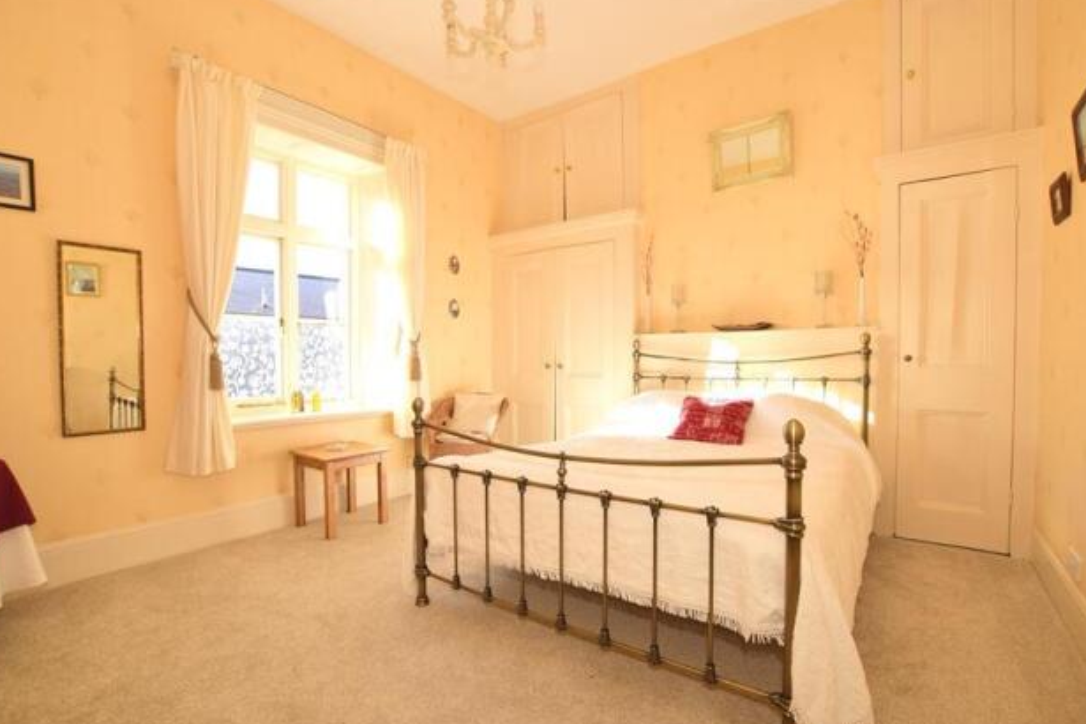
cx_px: 556
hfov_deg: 96.7
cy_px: 373
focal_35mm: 16
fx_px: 483
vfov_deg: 73.7
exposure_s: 1/160
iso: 200
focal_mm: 10
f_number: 6.3
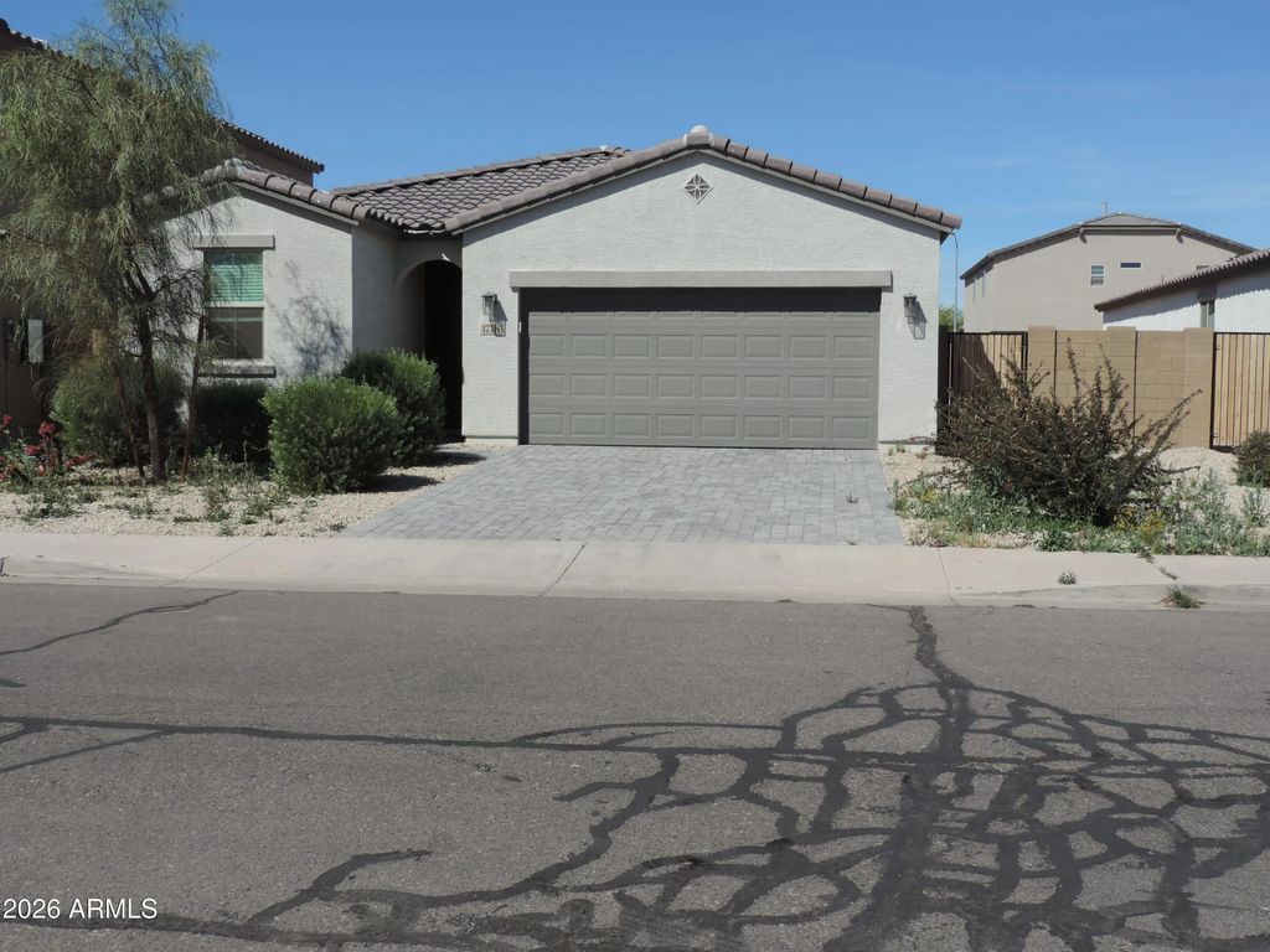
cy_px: 476
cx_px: 635
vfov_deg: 36.0
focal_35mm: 40
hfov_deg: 46.8
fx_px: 1468
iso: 80
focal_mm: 7.1
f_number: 3.3
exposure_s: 1/1250
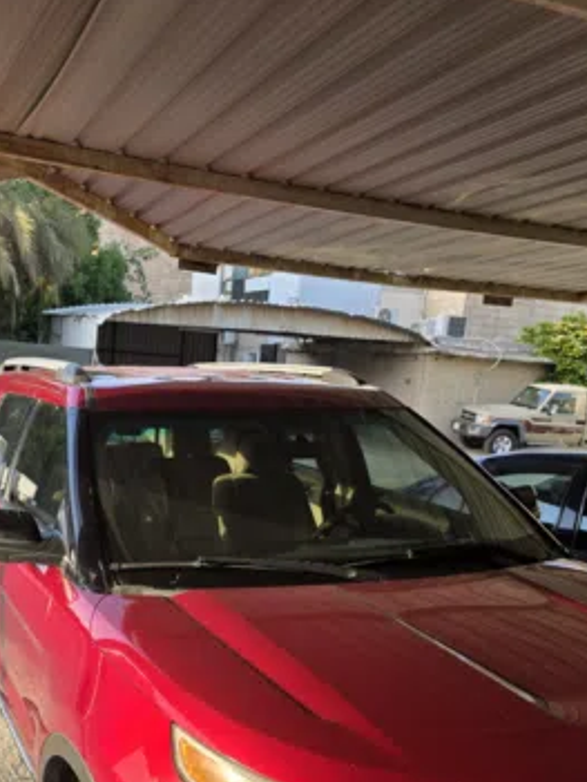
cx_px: 187
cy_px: 546
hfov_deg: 40.2
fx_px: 790
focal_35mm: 35
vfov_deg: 51.2
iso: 80
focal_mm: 6.3
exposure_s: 1/1215
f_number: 1.7
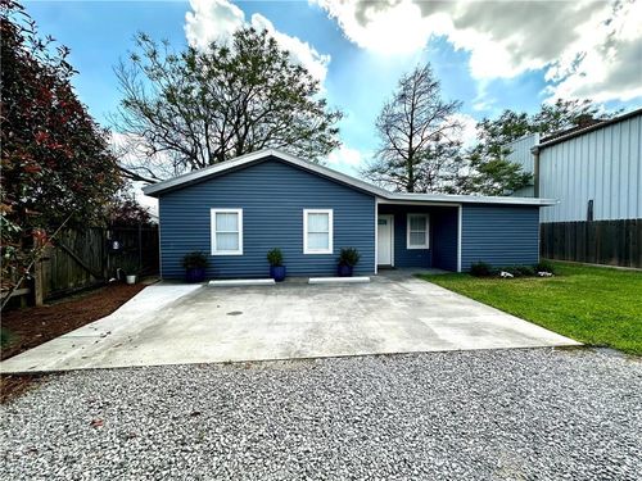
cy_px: 240
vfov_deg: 85.7
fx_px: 260
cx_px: 321
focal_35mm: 14
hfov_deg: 102.1
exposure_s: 1/796
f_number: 2.2
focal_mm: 2.22
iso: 40
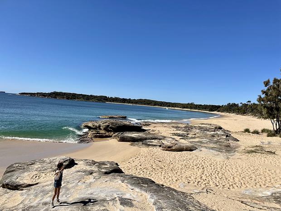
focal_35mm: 26
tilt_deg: +0.1
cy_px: 106
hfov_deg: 67.2
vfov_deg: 53.2
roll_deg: -5.0
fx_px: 211
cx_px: 140
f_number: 1.6
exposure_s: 1/6135
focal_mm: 4.2
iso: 32
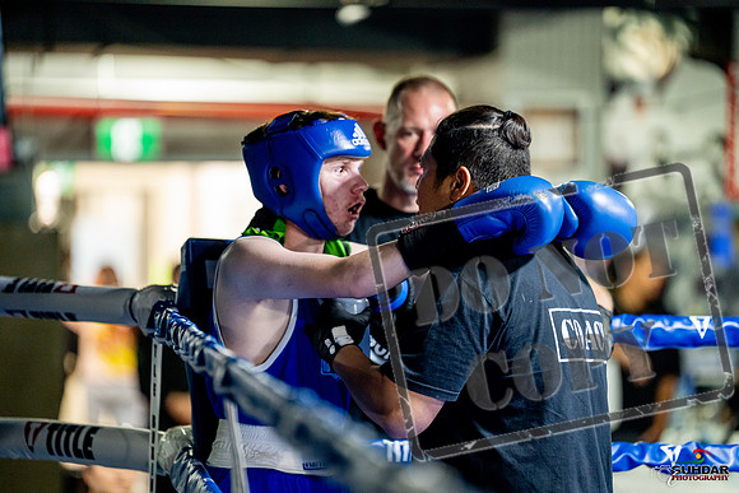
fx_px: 3080
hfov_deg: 13.7
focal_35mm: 150
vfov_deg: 9.2
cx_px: 370
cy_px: 246
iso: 4000
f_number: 2
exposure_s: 1/500
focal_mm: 150
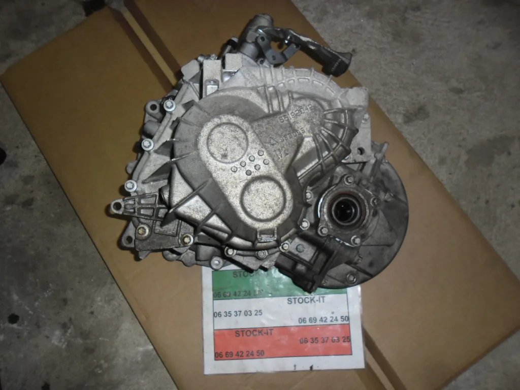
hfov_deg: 65.3
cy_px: 195
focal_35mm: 27
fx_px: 406
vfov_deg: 51.4
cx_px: 260
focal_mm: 4.9
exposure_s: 1/45
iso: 80
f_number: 3.5
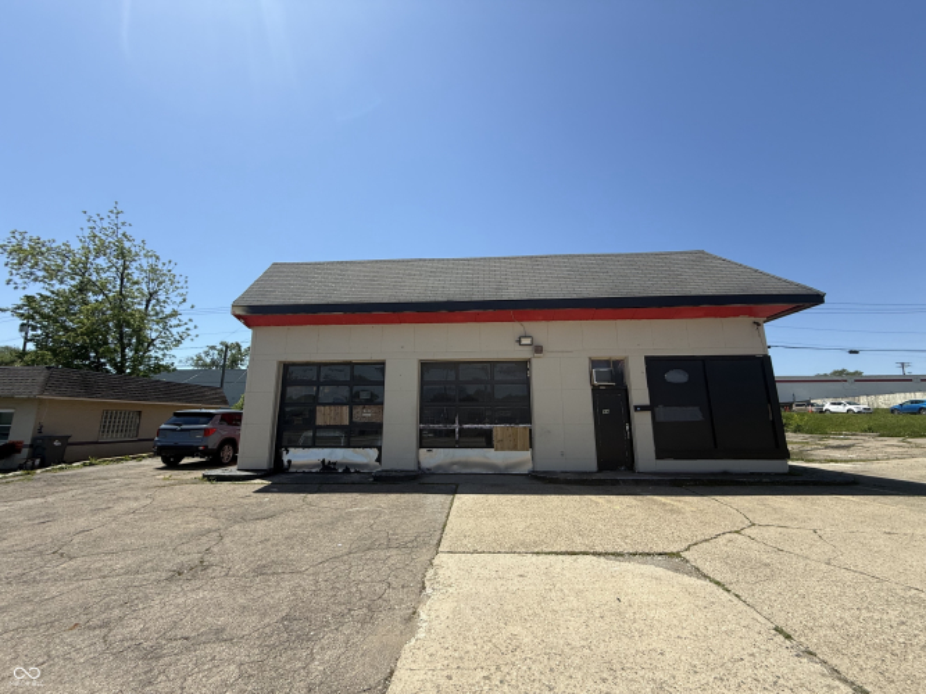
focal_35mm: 14
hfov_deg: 102.1
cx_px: 463
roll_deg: +0.2
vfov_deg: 85.7
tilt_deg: +12.8
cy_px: 347
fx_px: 374
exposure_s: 1/1613
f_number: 2.2
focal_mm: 2.22
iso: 50
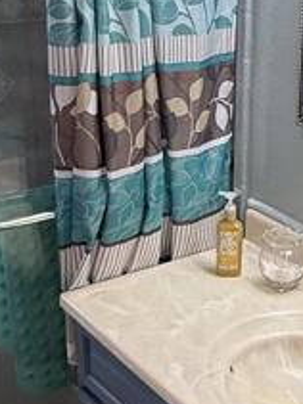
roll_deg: -3.4
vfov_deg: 28.6
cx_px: 293
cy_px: 203
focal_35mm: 68
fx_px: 794
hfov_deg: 21.0
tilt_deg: -19.9
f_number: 2.2
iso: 80
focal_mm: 2.22
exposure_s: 1/120
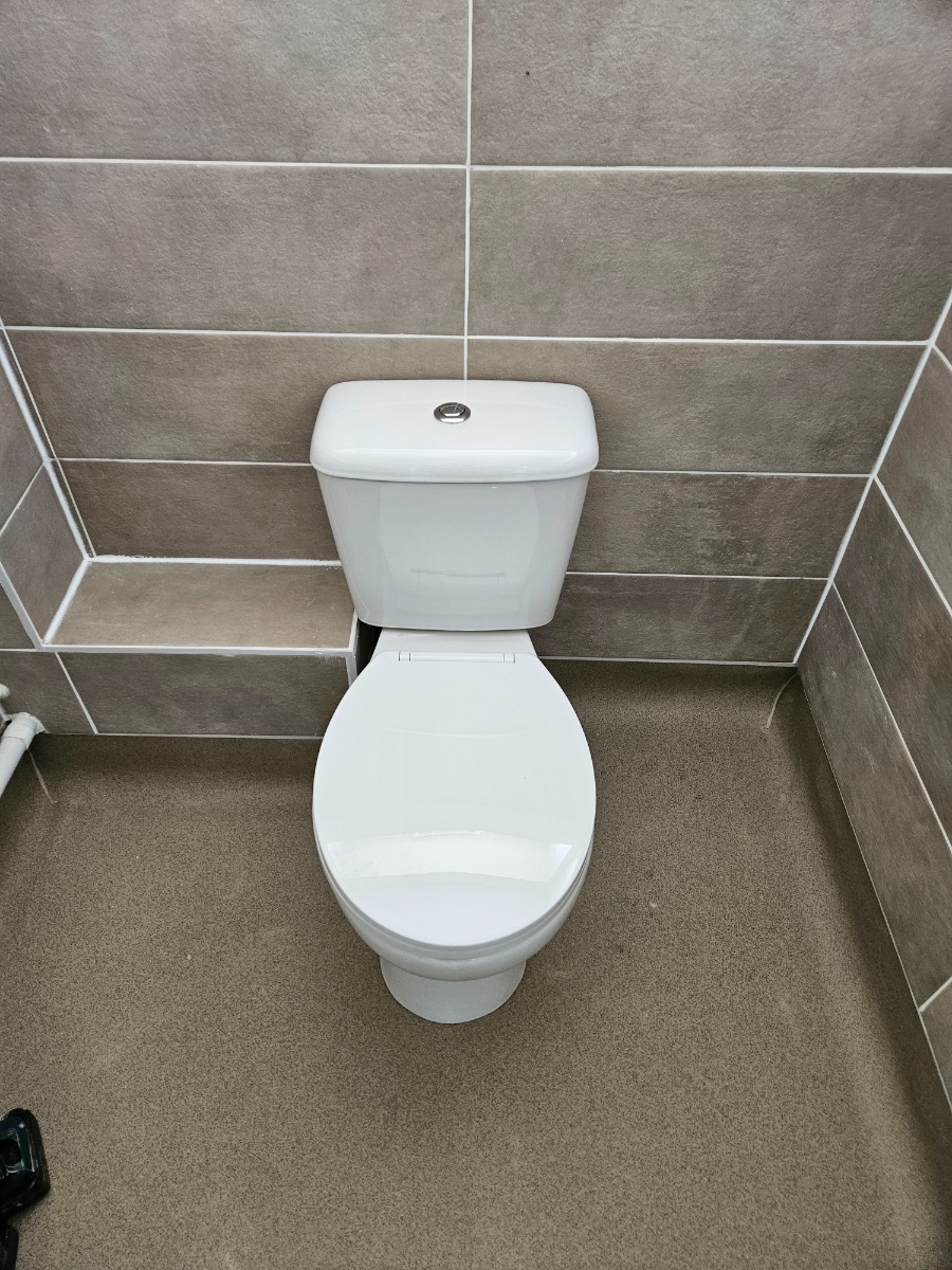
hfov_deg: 58.9
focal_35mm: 23
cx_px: 476
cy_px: 635
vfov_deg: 73.9
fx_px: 843
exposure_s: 1/100
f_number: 1.8
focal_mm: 5.4
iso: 250
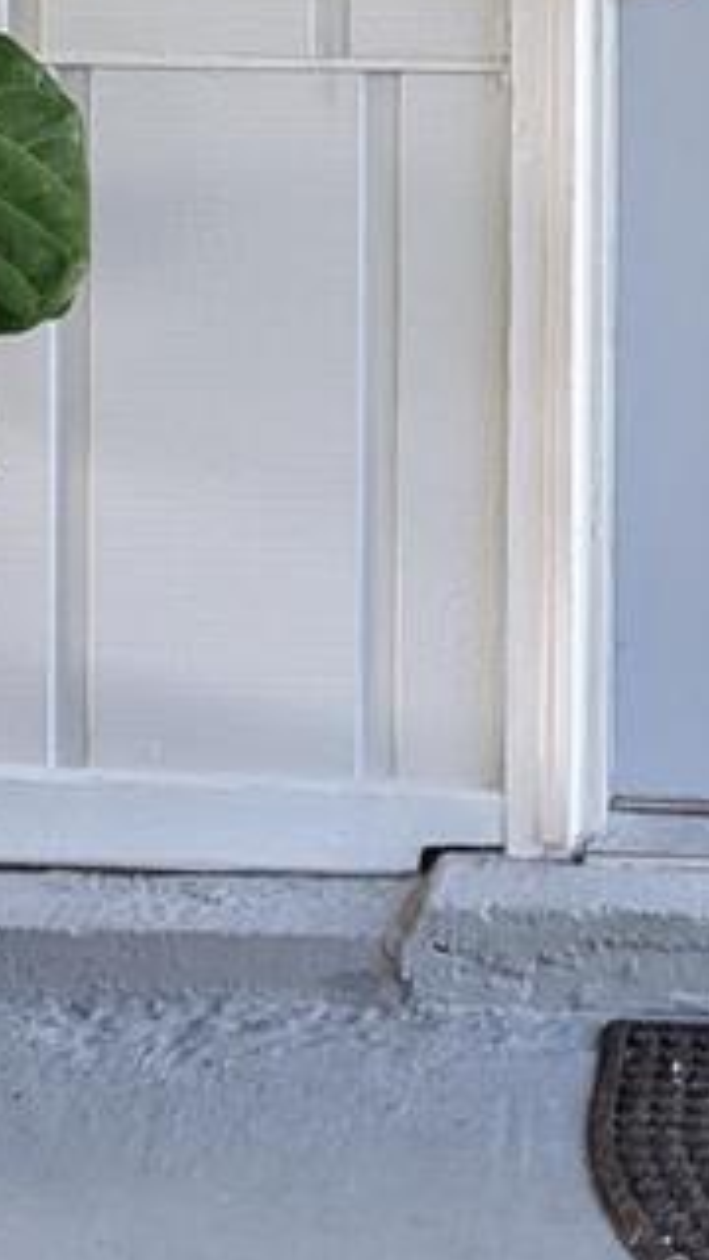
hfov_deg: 12.2
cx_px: 677
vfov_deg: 20.3
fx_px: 3275
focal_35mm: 98
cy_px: -272
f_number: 1.7
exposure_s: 1/391
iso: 218
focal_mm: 4.53
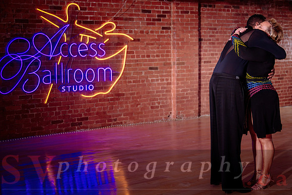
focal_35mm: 57
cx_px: 163
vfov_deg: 23.9
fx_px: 460
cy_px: 90
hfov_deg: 35.2
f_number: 2.8
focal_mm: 49
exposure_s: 1/400
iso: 1250
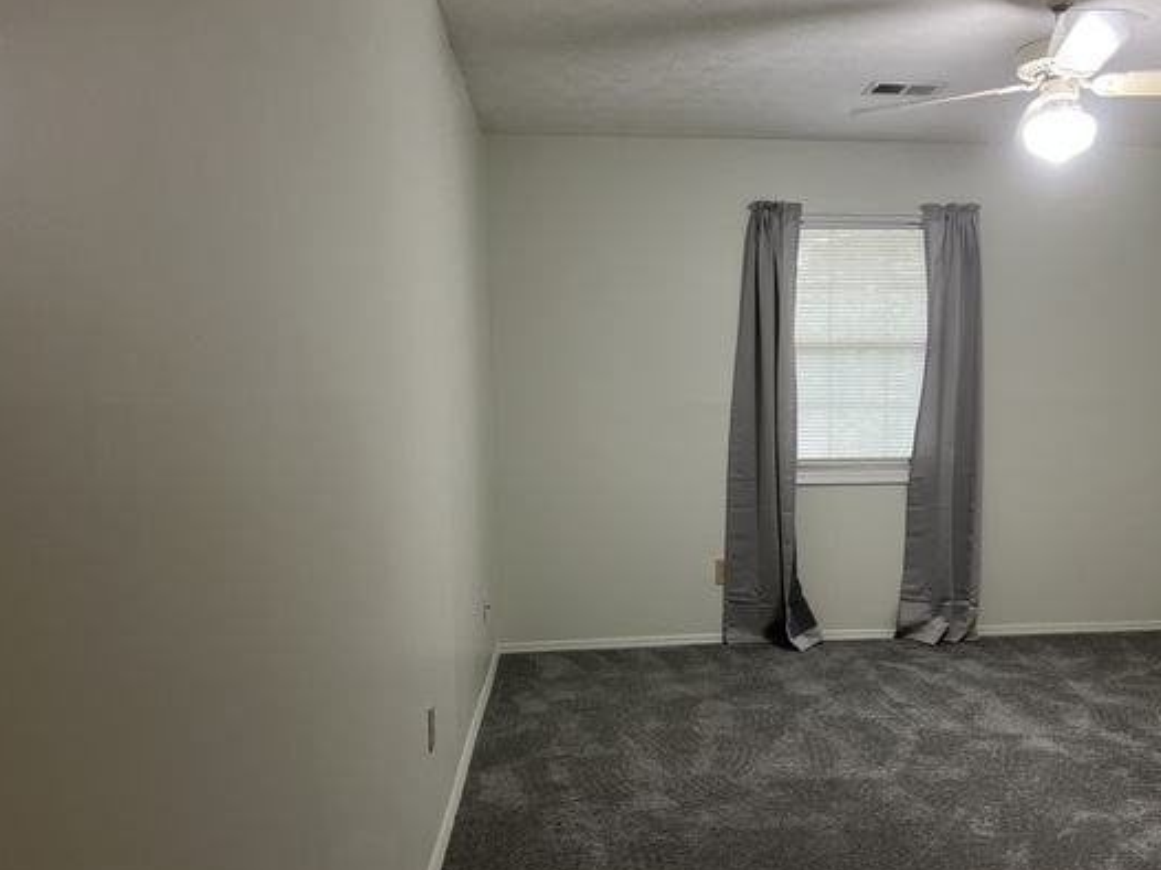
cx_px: 714
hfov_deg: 54.8
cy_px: 499
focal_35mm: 33
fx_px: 1106
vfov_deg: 42.8
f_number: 1.5
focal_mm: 5.7
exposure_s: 1/60
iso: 200
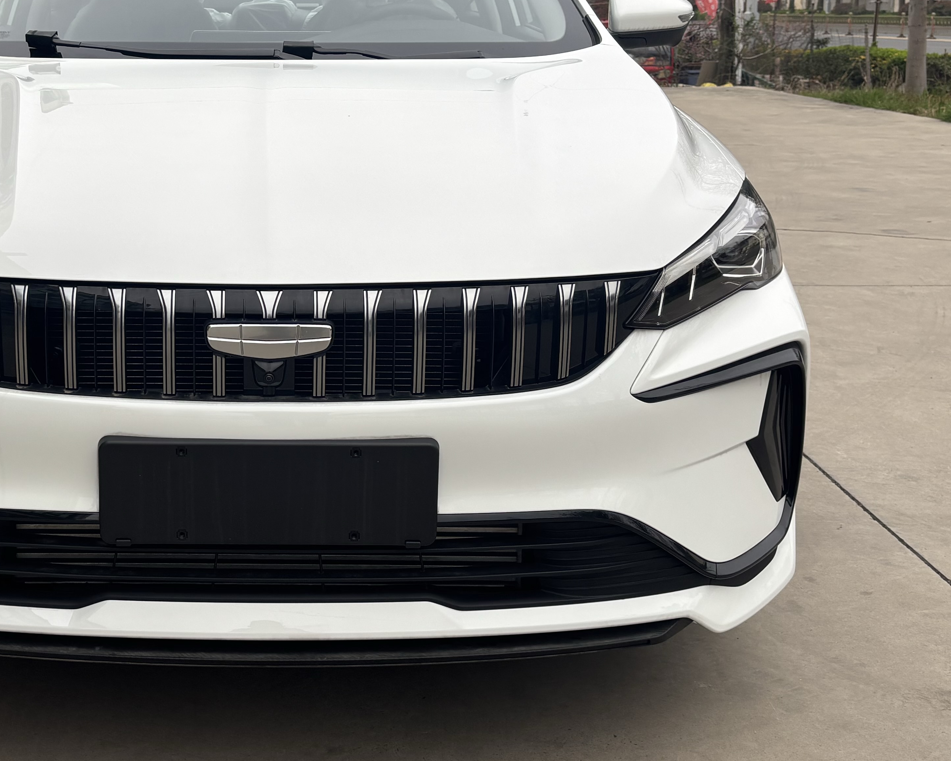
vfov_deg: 30.0
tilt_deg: -9.8
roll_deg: +0.0
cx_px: 260
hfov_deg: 36.6
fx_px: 1407
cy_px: 247
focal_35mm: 50
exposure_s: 1/154
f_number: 1.6
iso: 40
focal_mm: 5.96
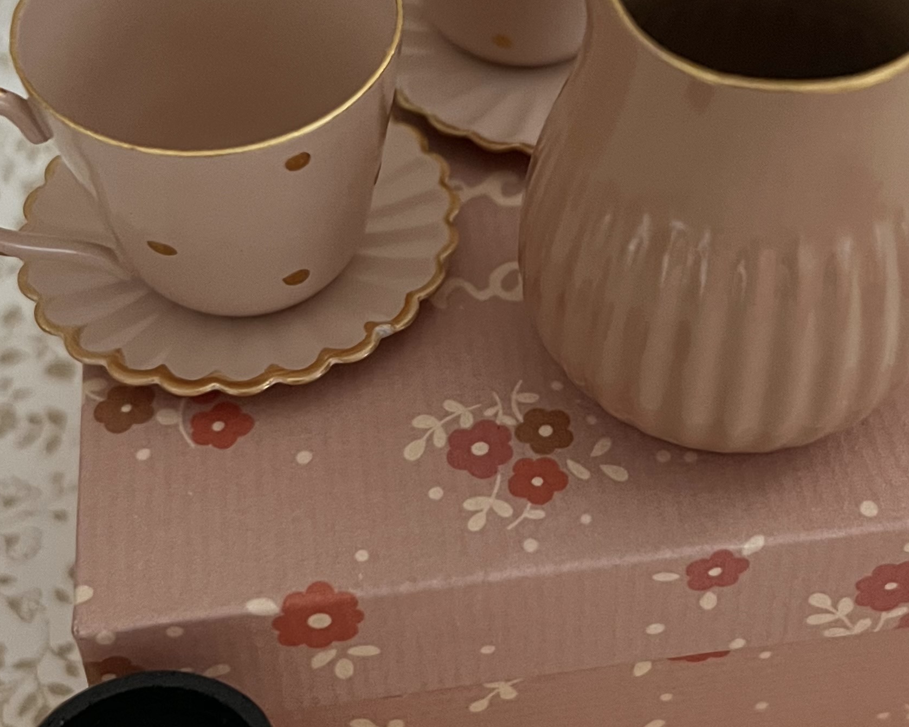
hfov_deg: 30.9
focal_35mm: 61
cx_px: 529
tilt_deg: -48.3
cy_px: 311
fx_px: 1641
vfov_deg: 25.0
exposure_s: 1/33
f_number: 1.5
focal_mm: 5.7
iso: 500
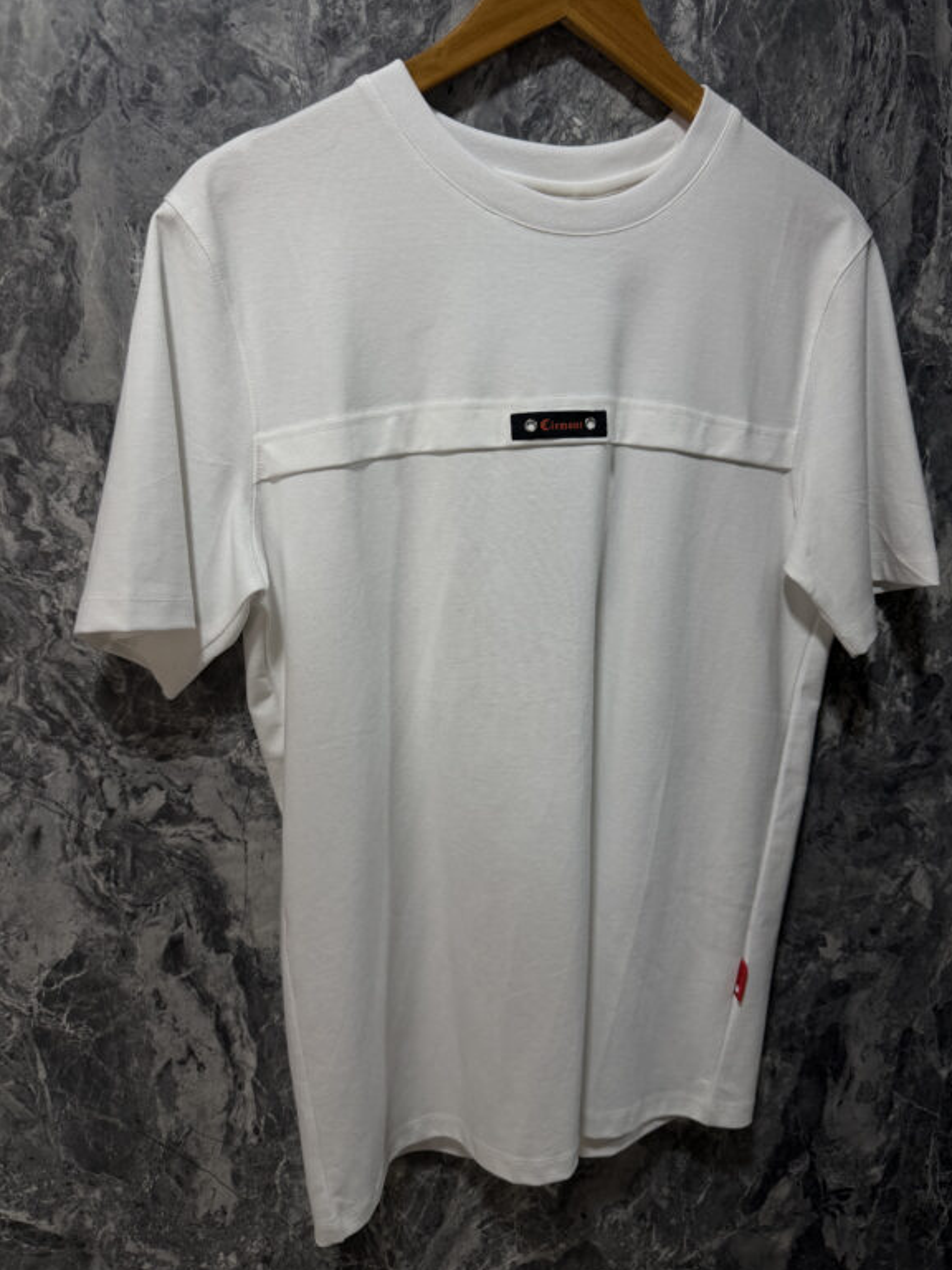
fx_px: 917
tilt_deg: -15.5
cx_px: 481
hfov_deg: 54.9
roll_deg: -1.3
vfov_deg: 69.4
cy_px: 617
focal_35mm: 25
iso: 160
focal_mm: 6.76
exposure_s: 1/120
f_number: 1.78
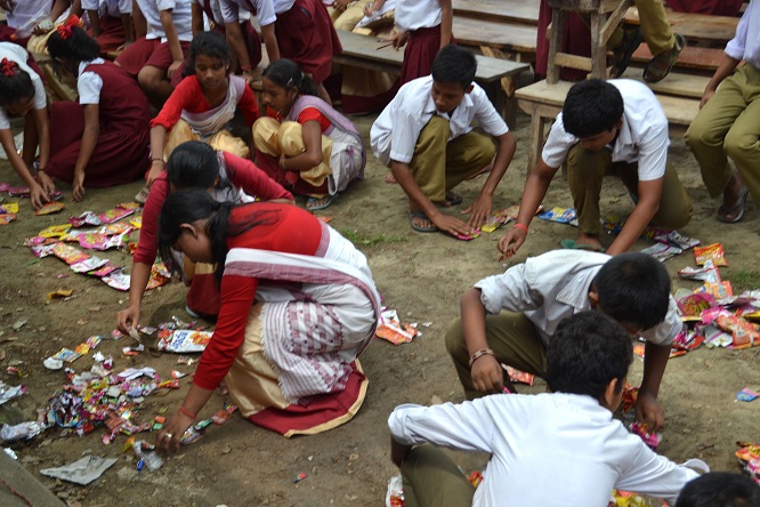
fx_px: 1203
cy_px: 254
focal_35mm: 57
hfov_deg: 35.1
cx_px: 380
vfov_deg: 23.8
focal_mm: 38
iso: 100
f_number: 7.1
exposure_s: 1/200
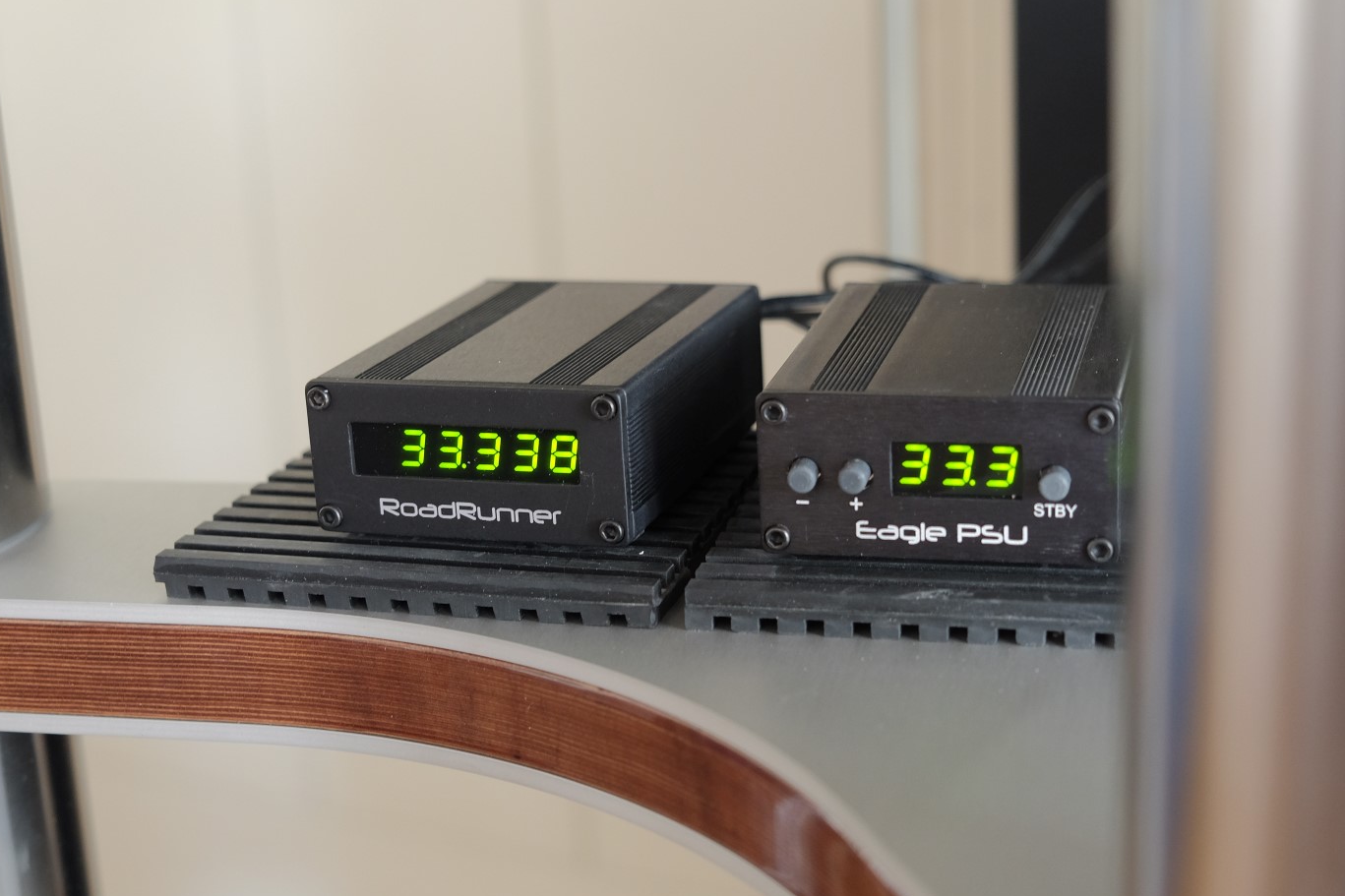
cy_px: 480
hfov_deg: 31.4
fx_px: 2391
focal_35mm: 64
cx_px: 569
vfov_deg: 21.2
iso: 800
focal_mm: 35.8
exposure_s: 1/4
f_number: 3.6
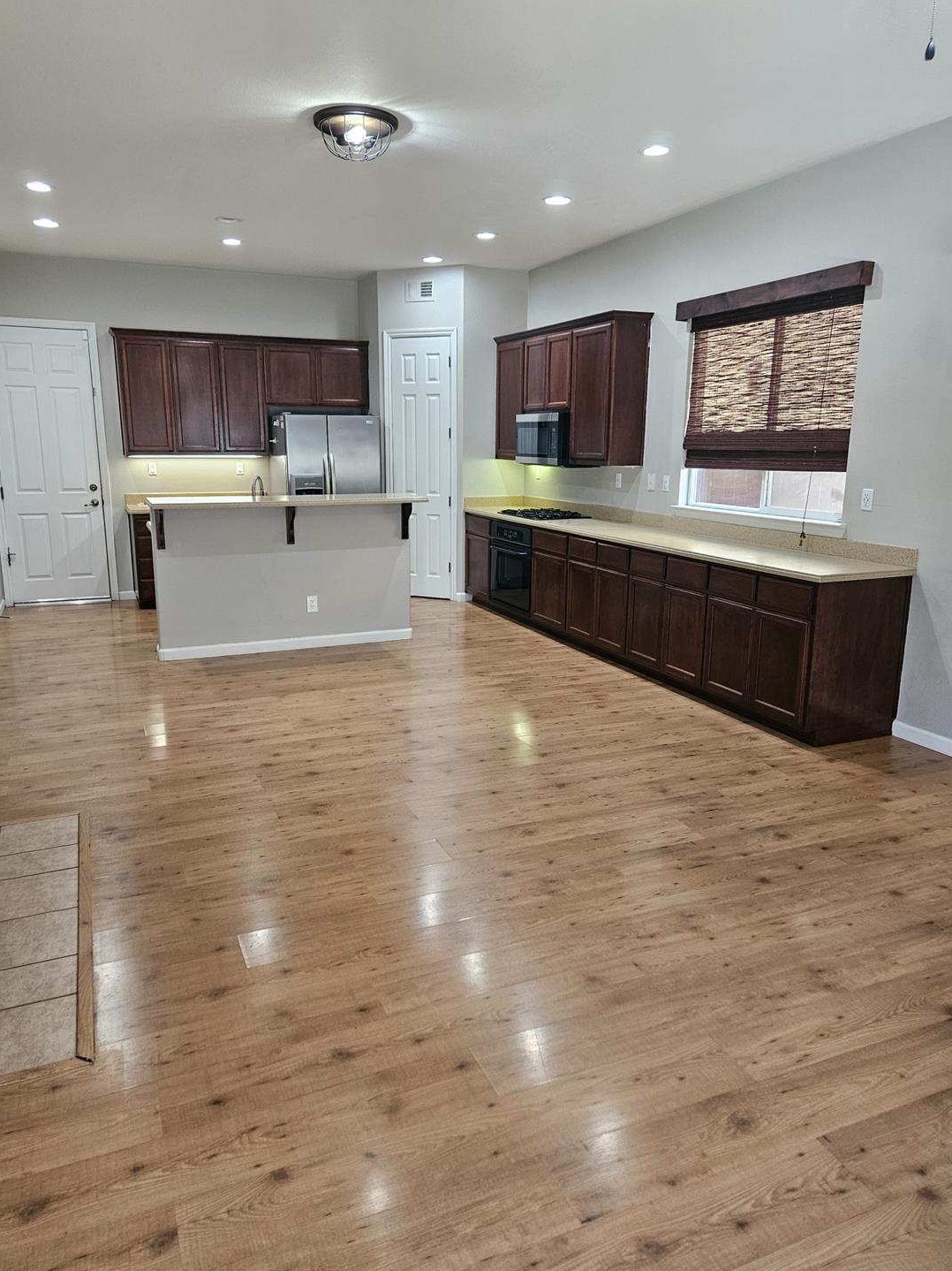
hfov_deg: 56.8
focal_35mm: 24
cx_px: 470
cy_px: 643
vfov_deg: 71.6
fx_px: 880
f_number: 1.8
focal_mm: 5.4
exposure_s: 1/120
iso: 400
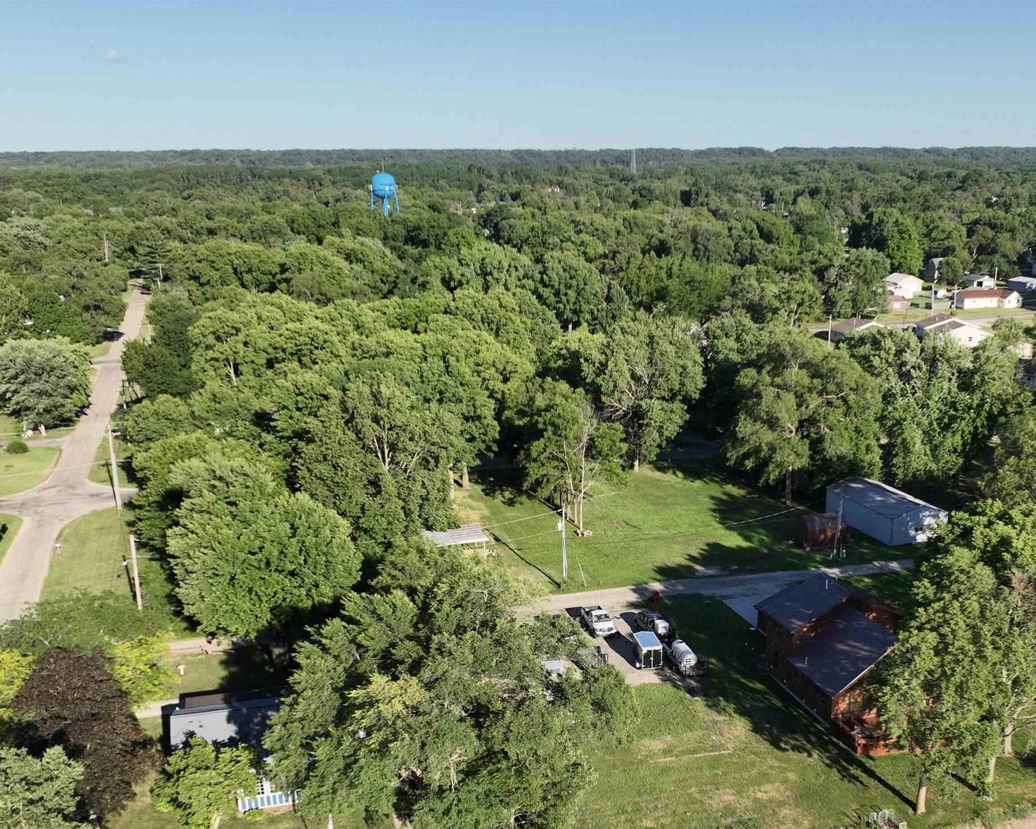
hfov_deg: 46.5
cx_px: 629
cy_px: 645
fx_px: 1196
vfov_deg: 37.1
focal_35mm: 39
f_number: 2.8
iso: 190
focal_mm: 12.29
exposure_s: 1/2500
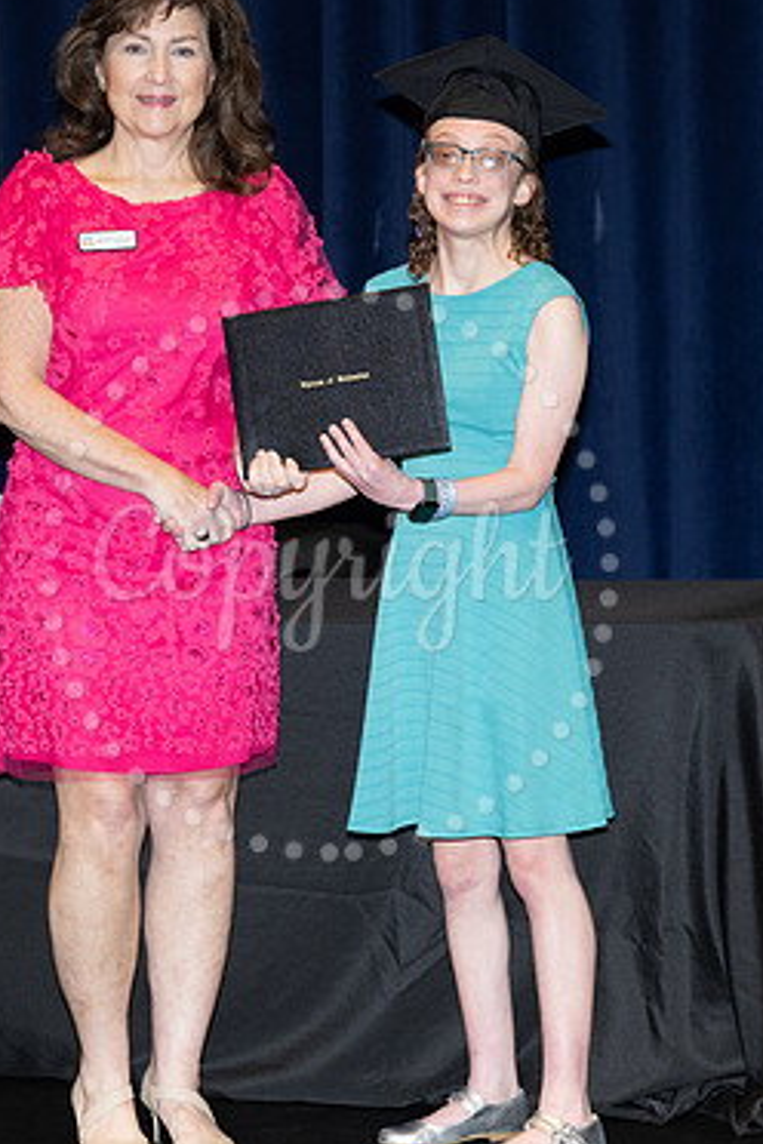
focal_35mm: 154
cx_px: 437
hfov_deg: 8.9
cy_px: 565
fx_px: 4896
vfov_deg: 13.3
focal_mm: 83
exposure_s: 1/125
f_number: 5
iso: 1000
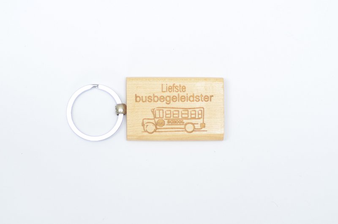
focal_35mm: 150
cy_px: 112
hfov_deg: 13.7
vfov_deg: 9.1
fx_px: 1406
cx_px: 169
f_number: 5
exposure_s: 1/8
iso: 100
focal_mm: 100
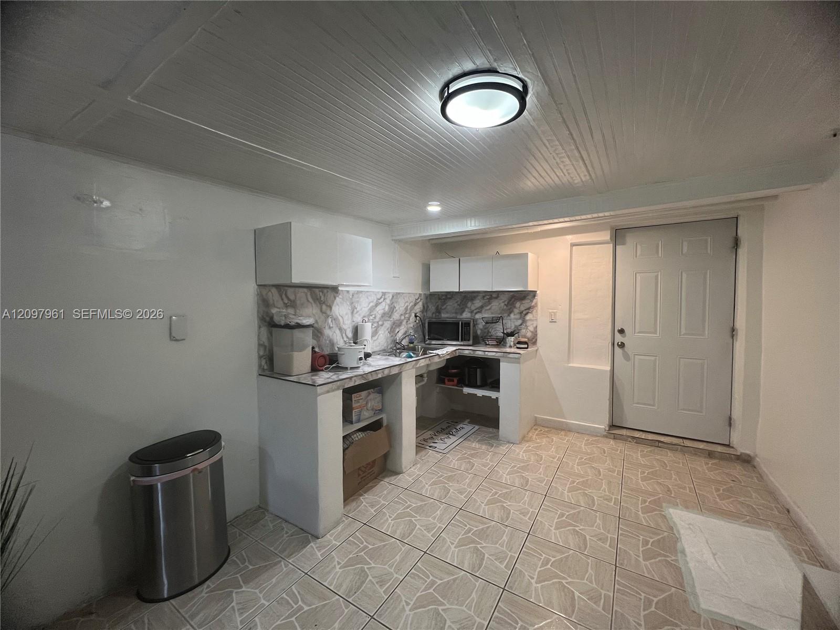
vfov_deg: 89.9
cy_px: 315
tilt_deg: -2.5
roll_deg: -0.4
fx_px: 315
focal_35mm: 13
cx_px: 420
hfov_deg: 106.2
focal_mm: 1.57
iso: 160
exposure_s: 1/60
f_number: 1.8
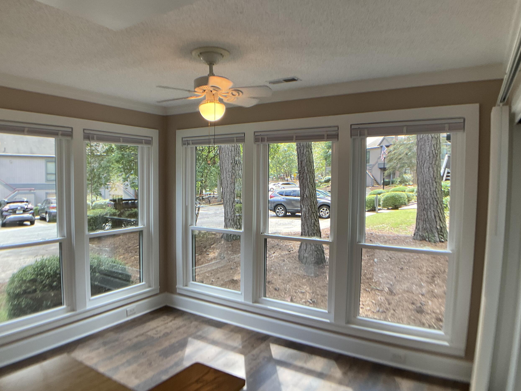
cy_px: 196
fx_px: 527
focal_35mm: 35
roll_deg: -0.7
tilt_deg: -2.2
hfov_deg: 52.6
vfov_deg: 40.7
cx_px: 250
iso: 50
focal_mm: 3
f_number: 1.8
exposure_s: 1/120
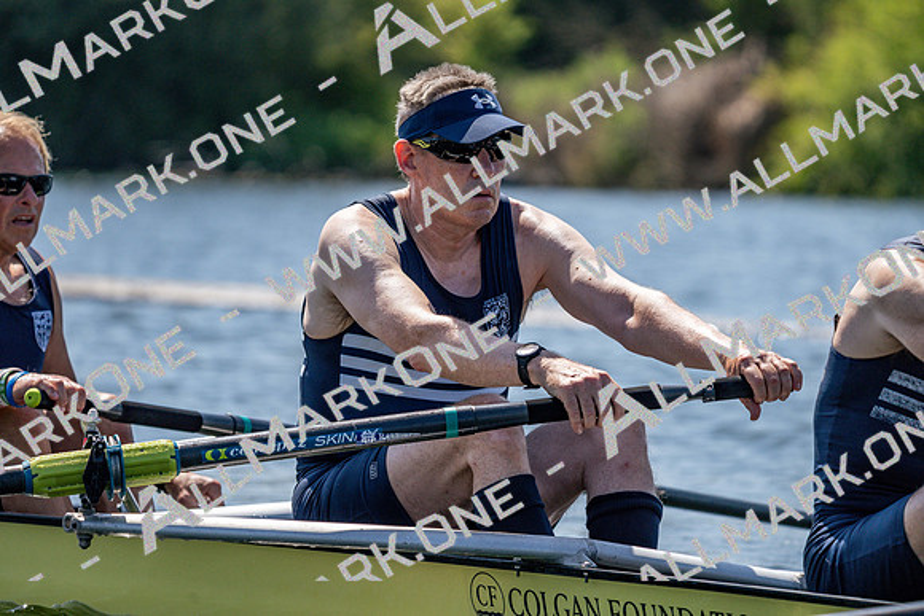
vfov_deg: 4.5
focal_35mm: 303
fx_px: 7778
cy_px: 308
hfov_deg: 6.8
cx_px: 462
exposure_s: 1/2000
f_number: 6.3
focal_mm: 303
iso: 320
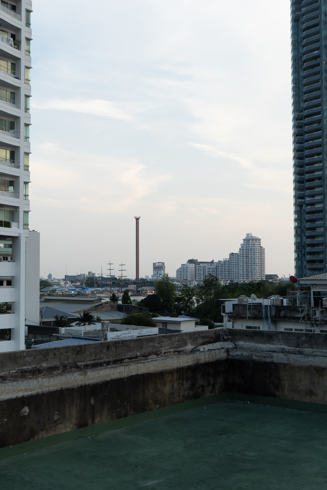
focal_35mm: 42
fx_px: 572
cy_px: 245
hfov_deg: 31.9
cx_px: 164
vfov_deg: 46.4
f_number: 6.3
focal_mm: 28
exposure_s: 1/80
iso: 100
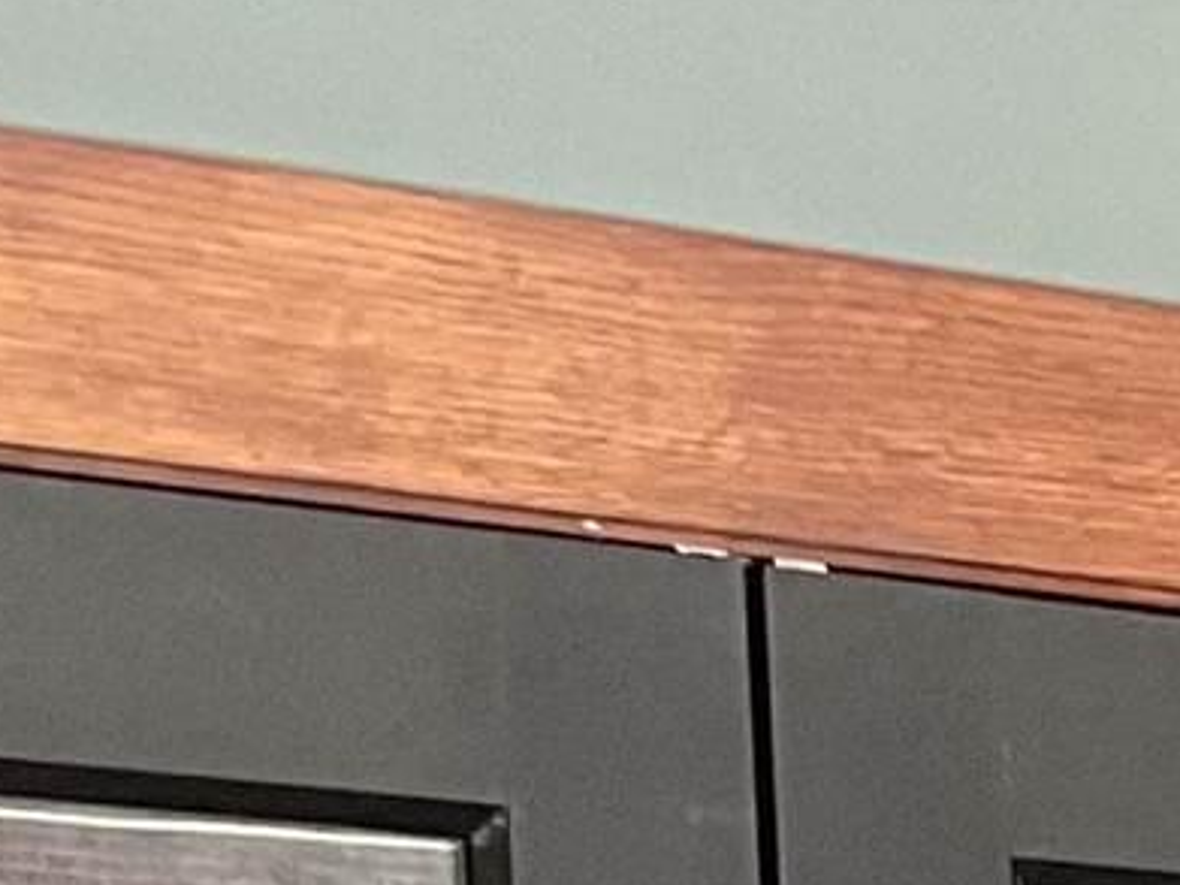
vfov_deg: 6.1
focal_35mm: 228
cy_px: 2543
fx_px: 7770
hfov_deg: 7.7
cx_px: 3407
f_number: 1.8
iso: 100
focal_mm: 3
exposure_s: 1/60
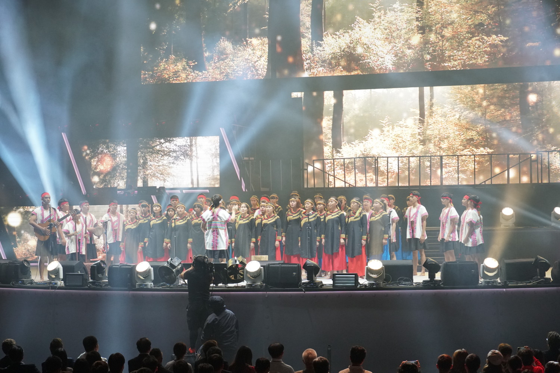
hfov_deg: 21.6
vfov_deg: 14.5
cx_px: 280
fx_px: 1470
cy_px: 186
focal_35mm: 94
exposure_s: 1/100
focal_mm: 63
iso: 1600
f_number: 5.6
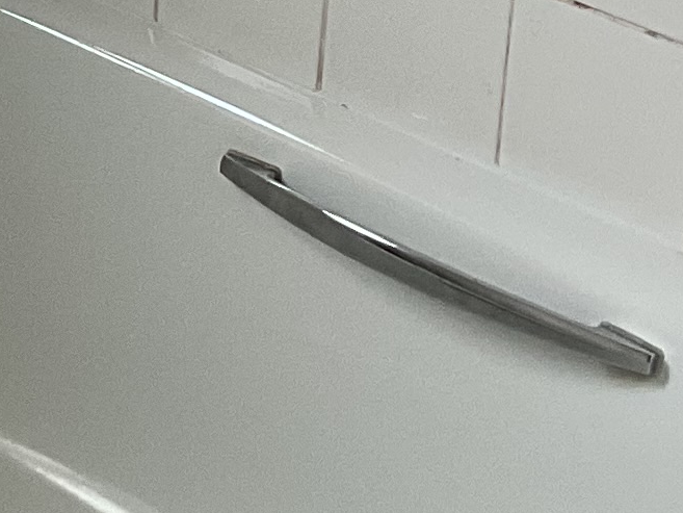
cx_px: -388
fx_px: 3513
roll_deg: +0.5
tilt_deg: -21.2
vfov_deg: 8.0
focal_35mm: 178
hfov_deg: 10.7
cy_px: -464
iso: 50
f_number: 1.8
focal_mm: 3
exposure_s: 1/120
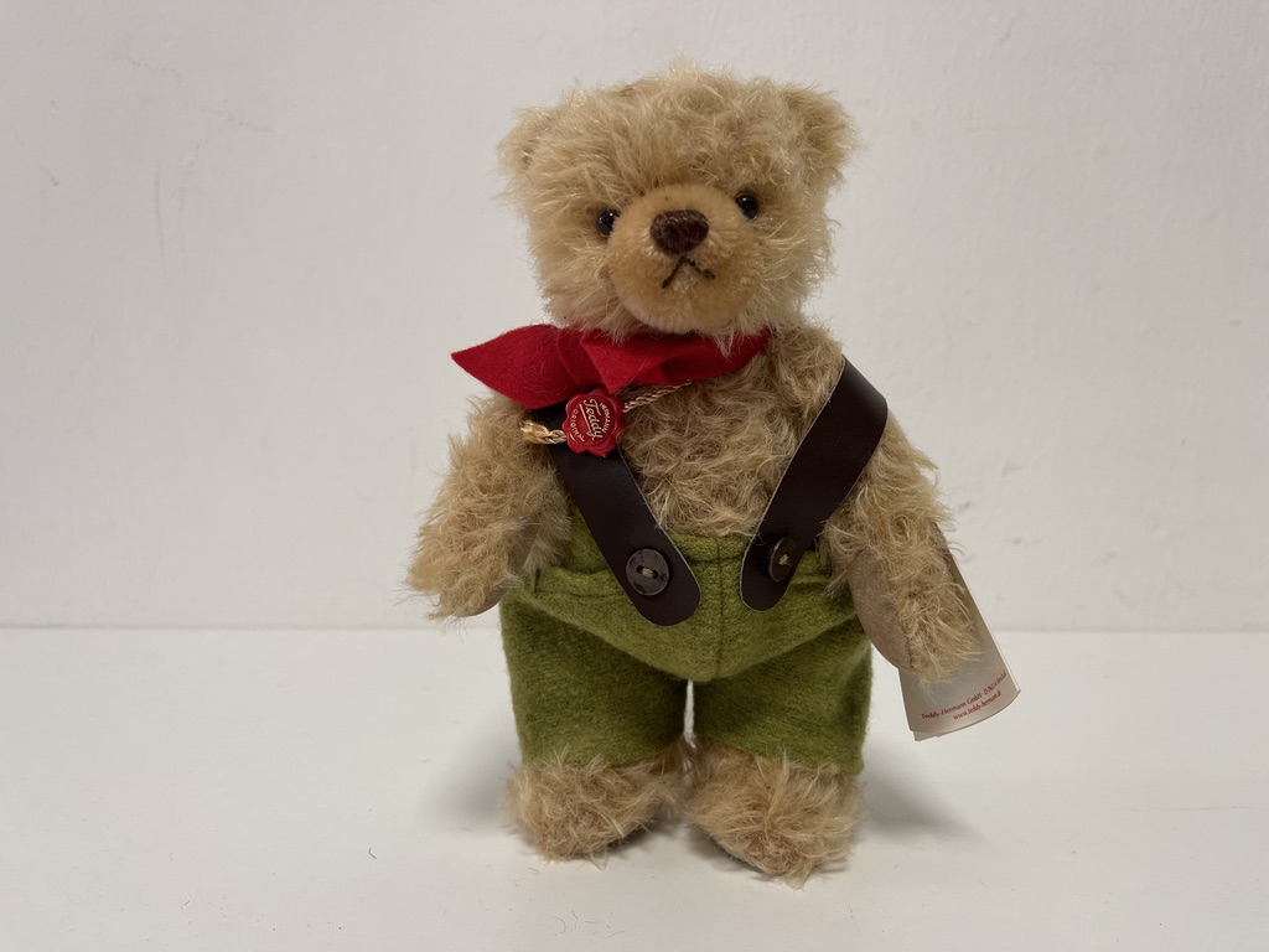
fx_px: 916
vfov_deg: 54.9
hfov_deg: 69.4
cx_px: 634
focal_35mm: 25
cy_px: 476
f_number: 1.6
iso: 125
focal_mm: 5.1
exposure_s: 1/100
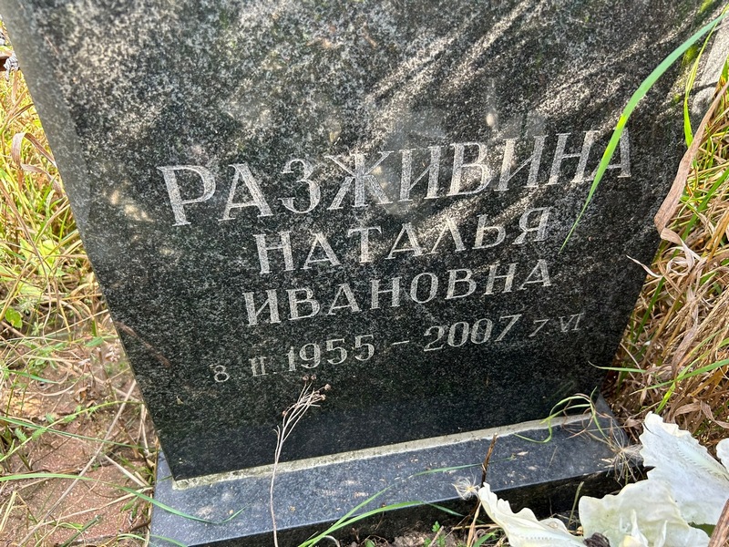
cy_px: 274
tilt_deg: -39.7
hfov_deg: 67.3
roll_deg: +3.1
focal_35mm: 26
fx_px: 548
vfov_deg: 53.1
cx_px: 364
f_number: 1.5
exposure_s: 1/121
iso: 125
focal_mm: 5.7
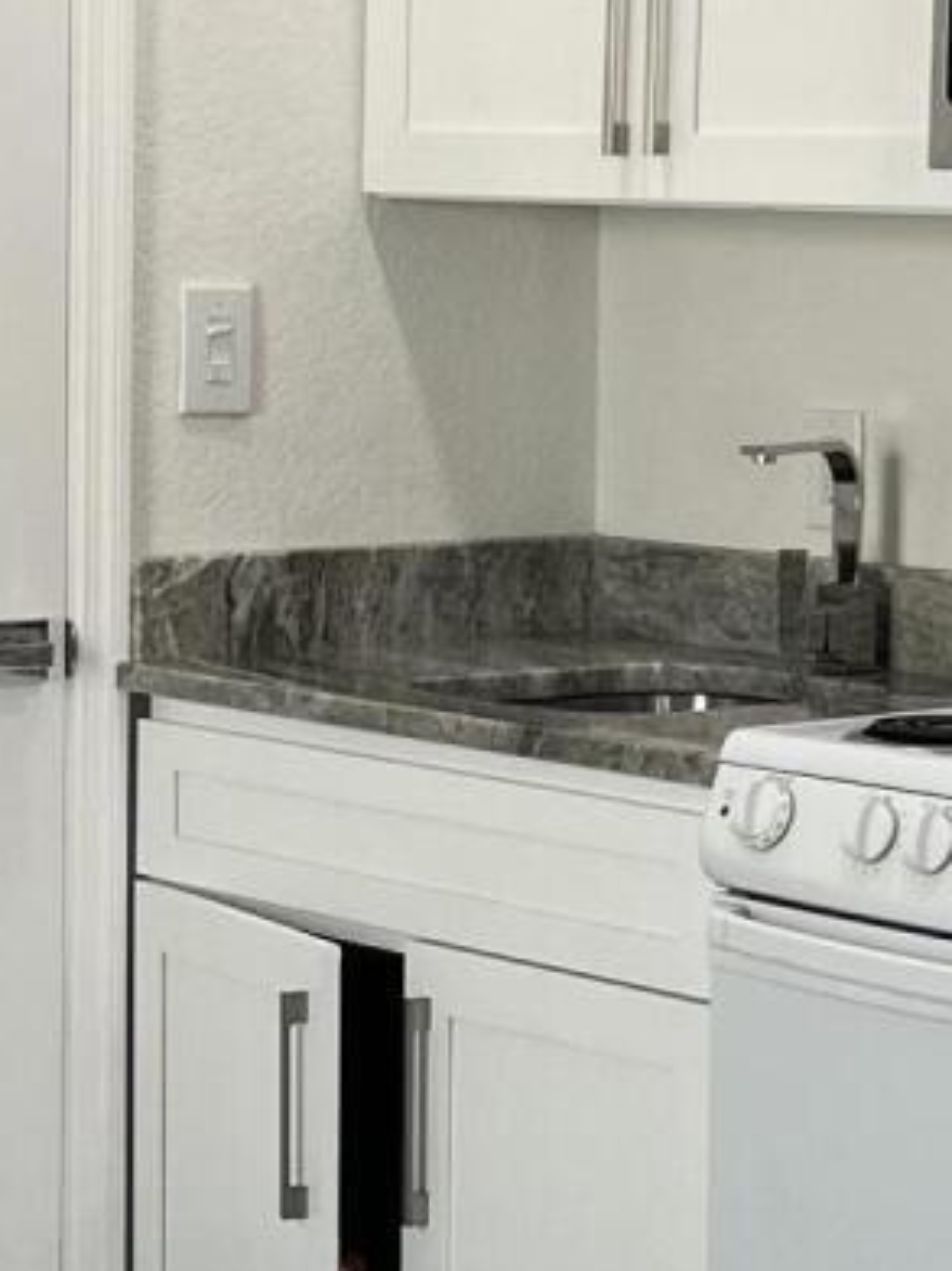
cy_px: 744
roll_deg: -0.3
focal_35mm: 133
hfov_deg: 11.1
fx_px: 4880
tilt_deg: -5.0
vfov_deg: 14.8
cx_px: 172
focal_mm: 5.7
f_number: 1.5
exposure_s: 1/188
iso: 40
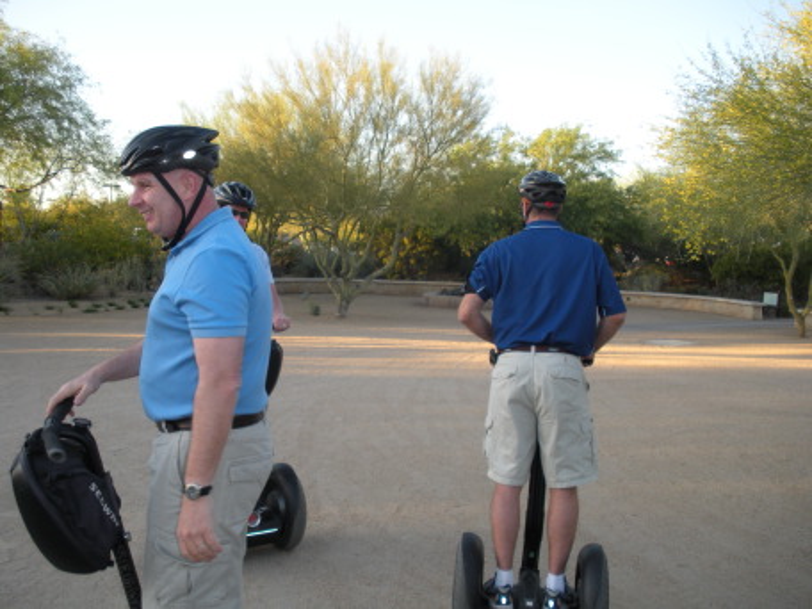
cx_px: 406
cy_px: 304
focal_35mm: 36
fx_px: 844
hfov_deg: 51.4
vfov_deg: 39.7
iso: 88
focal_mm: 6.3
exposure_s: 1/96.5
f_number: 3.5
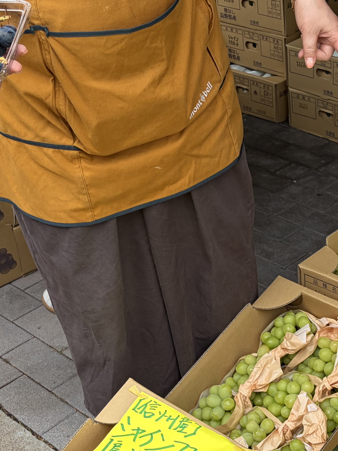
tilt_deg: -32.1
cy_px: 278
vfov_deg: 28.1
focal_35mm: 69
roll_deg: +3.7
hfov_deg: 21.1
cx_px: 267
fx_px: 898
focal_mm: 5.96
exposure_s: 1/175
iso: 40
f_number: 1.6
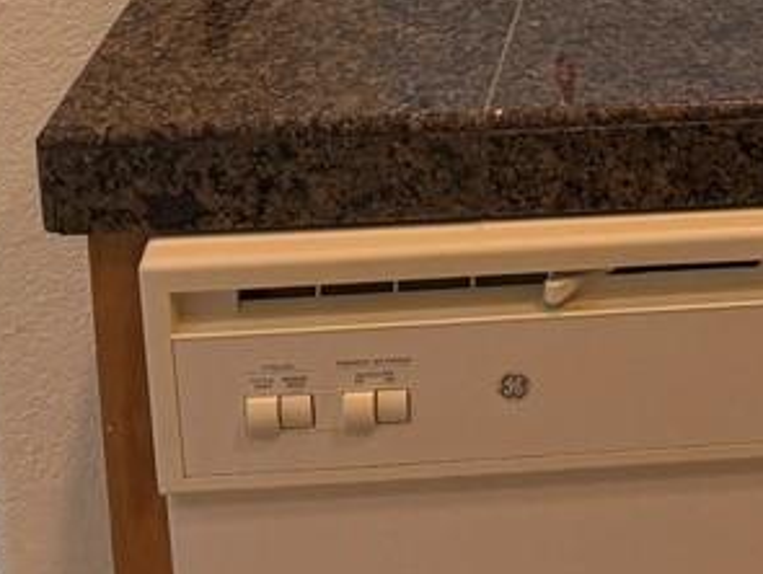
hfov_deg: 14.0
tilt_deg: -11.3
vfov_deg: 10.7
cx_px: 1205
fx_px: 2869
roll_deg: -0.6
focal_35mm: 130
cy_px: -452
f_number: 1.78
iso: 125
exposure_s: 1/120
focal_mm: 6.76
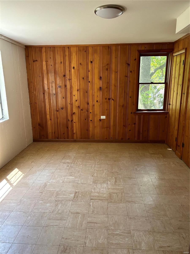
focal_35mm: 26
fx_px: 190
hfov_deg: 53.1
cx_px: 95
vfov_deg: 67.3
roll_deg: +1.3
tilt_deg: -12.6
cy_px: 127
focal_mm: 5.7
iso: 100
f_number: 1.5
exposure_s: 1/121
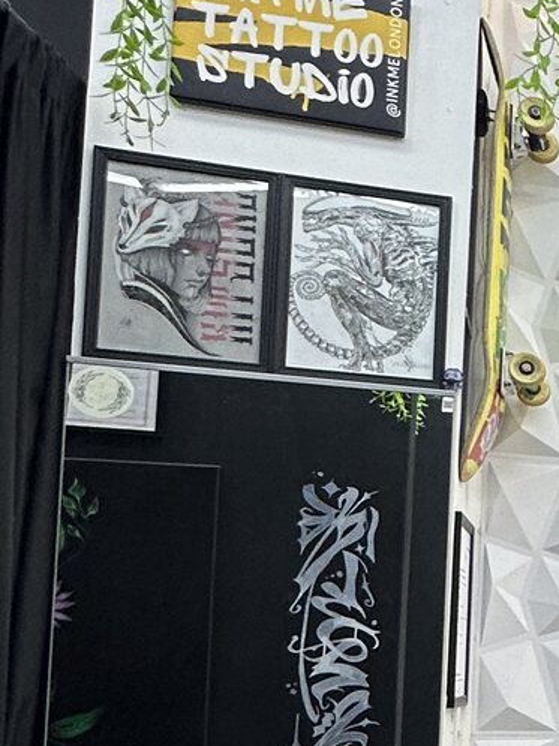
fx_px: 1293
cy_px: 616
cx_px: 1175
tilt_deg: +3.5
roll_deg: -0.8
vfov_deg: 31.2
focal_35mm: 60
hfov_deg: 16.8
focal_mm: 2.22
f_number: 2.2
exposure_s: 1/100
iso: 64
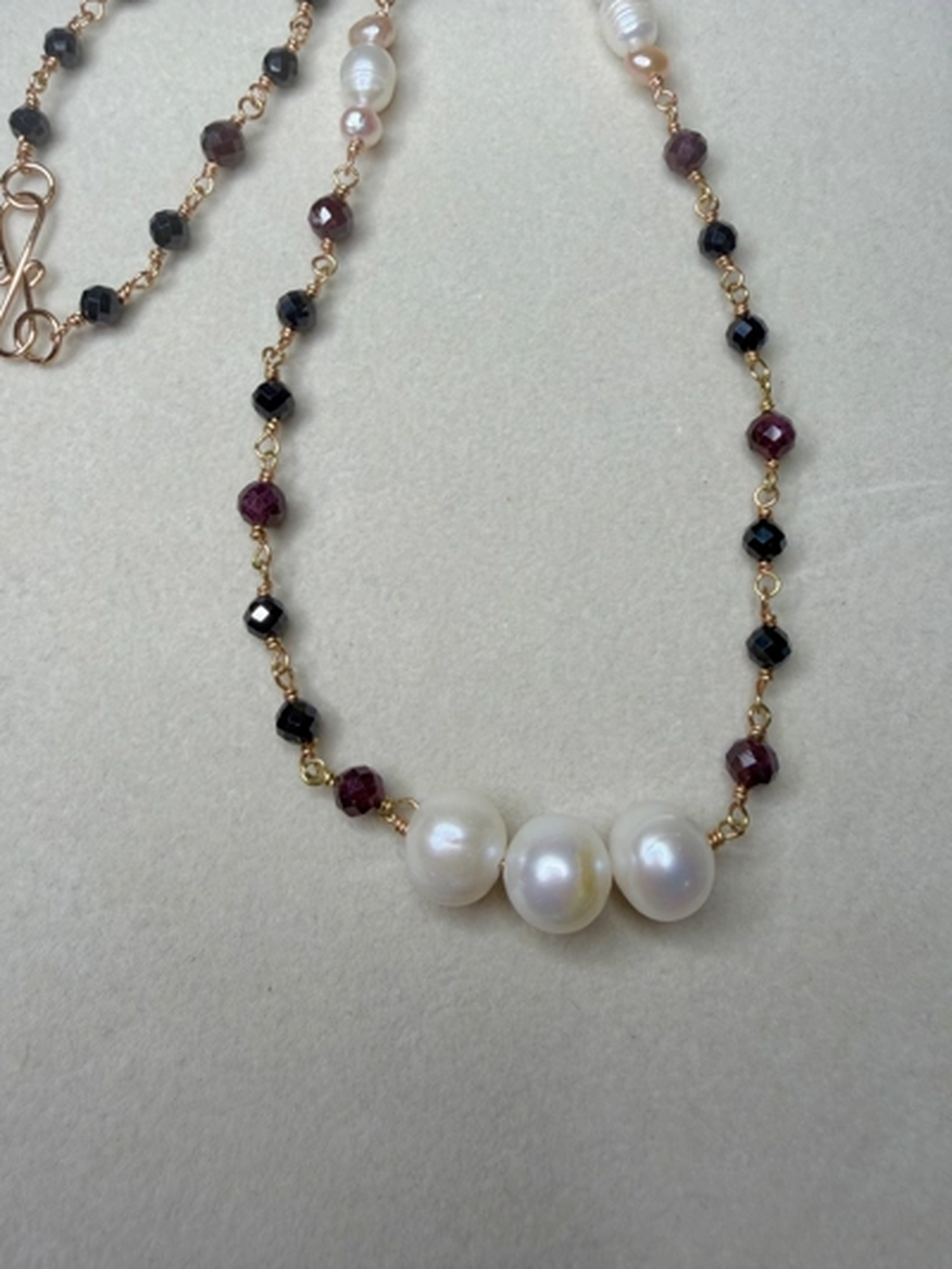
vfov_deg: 69.4
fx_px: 916
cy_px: 634
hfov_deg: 54.9
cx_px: 476
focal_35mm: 25
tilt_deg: -76.0
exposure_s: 1/120
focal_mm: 2.22
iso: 32
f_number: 2.2
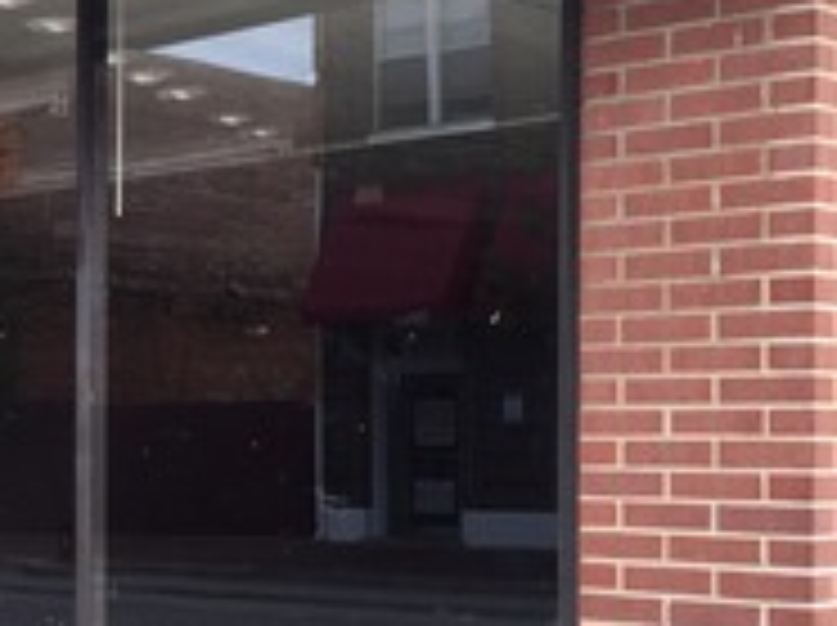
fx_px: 1932
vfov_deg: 18.3
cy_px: 446
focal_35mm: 80
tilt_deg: +1.2
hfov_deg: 23.0
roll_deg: -2.3
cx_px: -81
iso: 32
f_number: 2.2
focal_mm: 4.15
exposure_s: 1/152
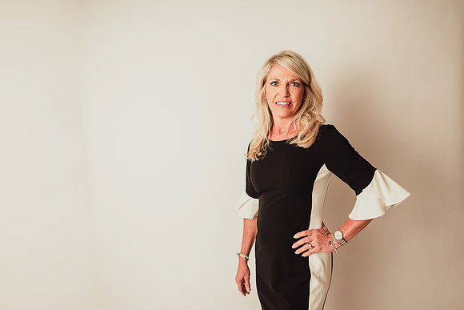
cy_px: 155
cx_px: 232
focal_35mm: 24
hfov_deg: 73.7
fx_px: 309
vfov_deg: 53.2
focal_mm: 24
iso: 160
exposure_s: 1/160
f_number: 2.8
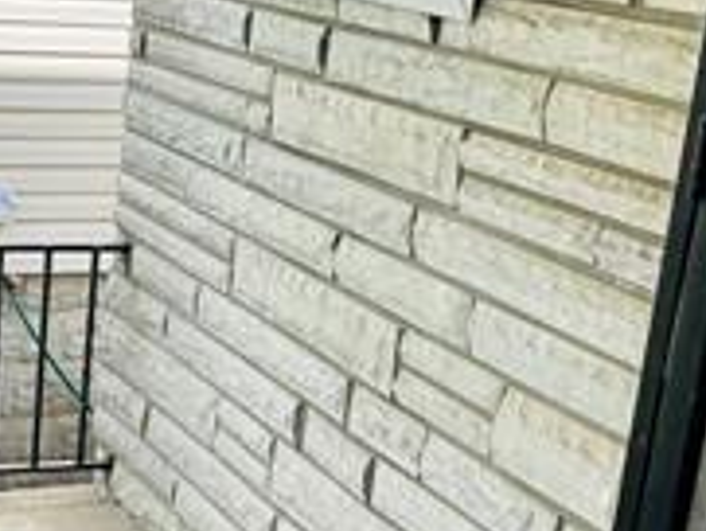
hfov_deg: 24.3
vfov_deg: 18.5
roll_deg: -4.5
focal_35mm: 79
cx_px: 152
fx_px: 1612
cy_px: 418
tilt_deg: -19.0
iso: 50
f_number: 2.2
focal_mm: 2.22
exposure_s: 1/433
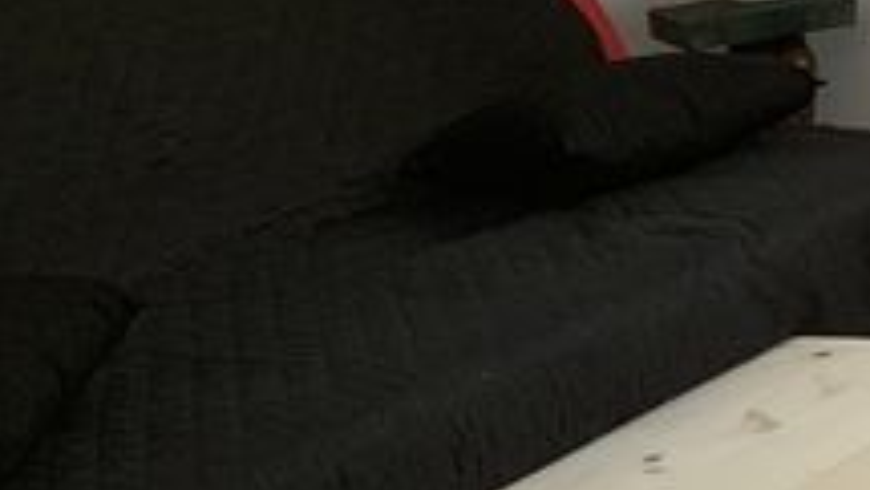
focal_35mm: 132
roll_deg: +2.3
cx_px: 1663
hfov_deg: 14.0
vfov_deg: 9.0
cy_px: -186
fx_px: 3045
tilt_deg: -9.2
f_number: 1.8
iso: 100
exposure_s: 1/79
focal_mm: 4.25
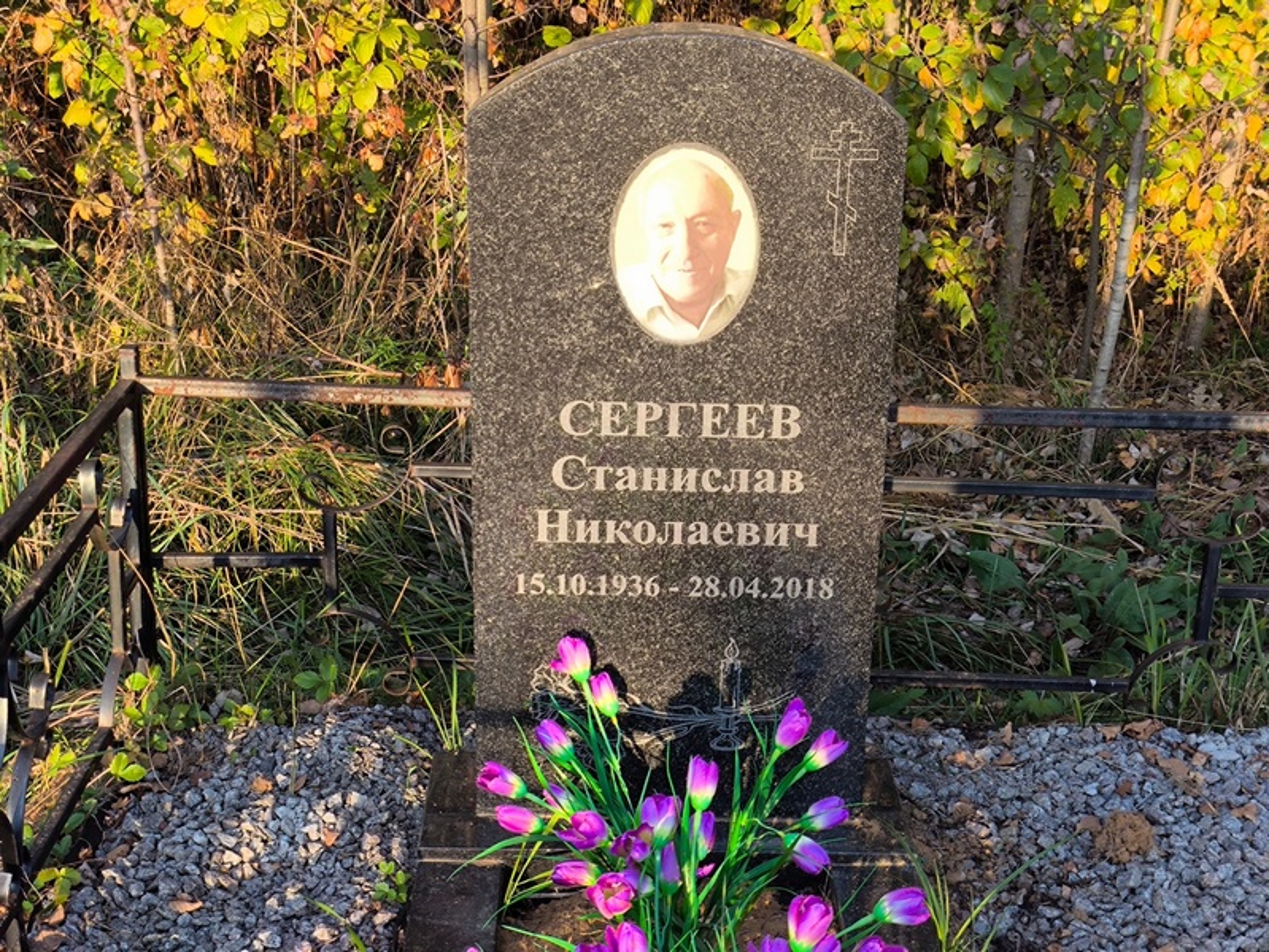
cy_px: 476
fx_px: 1834
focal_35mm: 50
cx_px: 634
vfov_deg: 29.1
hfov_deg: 38.2
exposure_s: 1/341
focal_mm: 4.71
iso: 50
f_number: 1.7
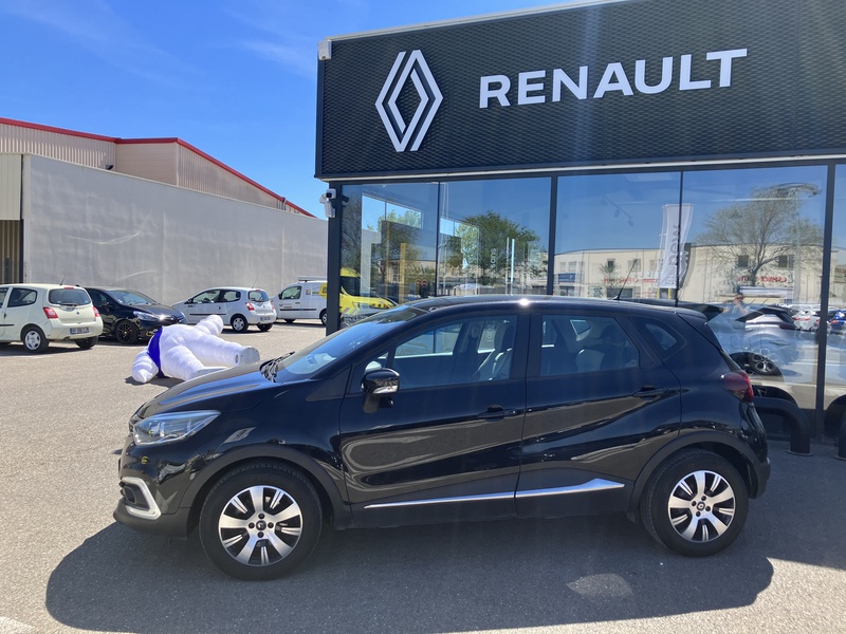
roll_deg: -1.2
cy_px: 317
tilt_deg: -1.5
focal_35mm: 28
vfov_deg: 49.7
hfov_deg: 63.4
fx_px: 684
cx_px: 423
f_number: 1.8
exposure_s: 1/1012
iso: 32
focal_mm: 3.99
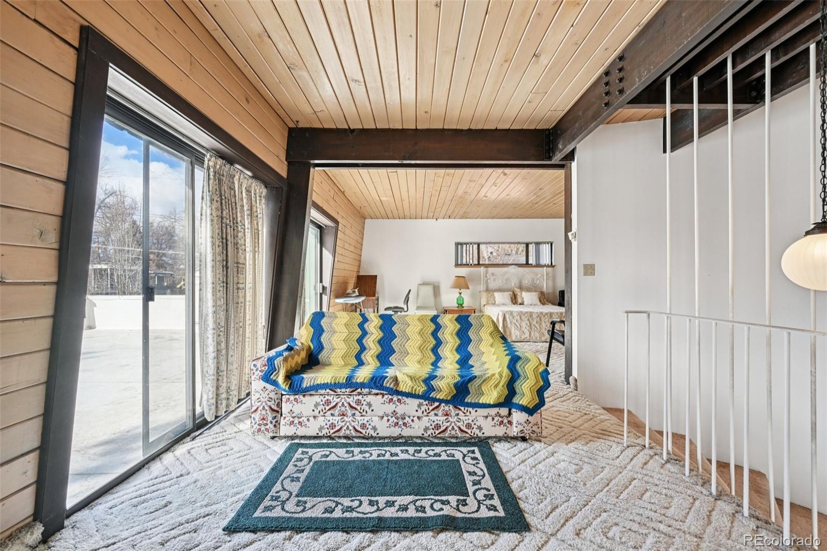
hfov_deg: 104.3
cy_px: 276
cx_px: 414
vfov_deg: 81.2
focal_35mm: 14
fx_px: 322
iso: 125
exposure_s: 1/15
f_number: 11
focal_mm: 14
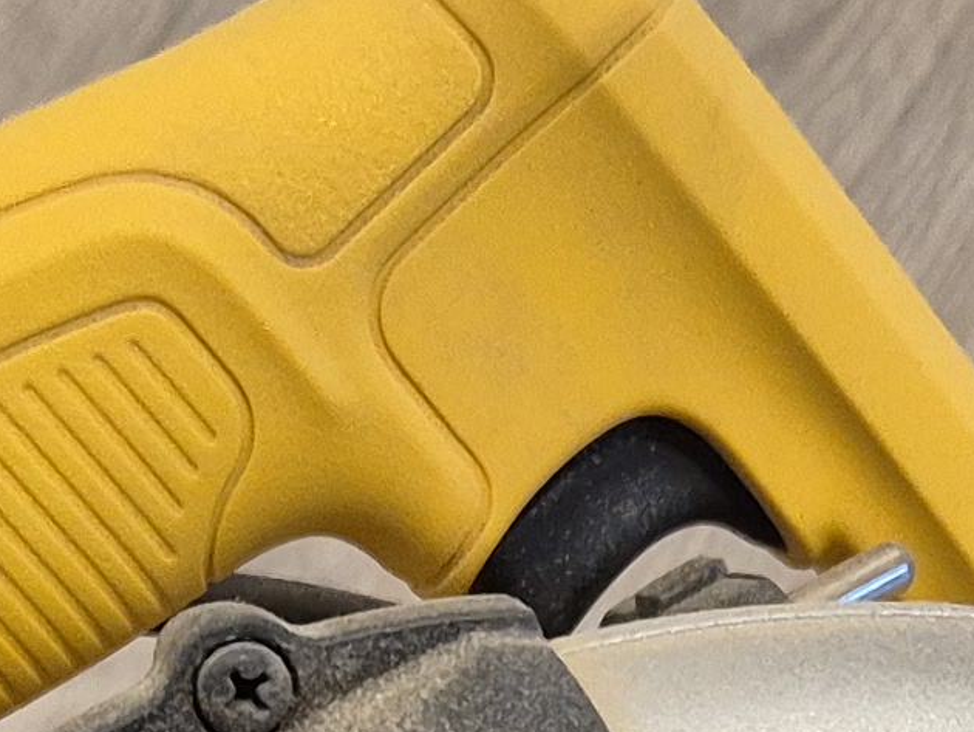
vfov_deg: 9.5
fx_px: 4110
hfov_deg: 13.5
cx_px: 634
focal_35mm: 146
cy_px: 1427
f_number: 1.8
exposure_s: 1/100
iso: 500
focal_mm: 5.4
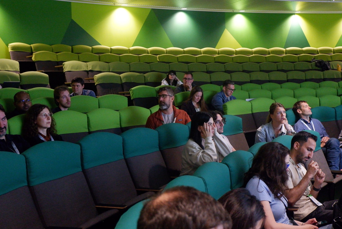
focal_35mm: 50
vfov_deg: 27.0
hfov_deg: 39.6
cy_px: 114
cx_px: 171
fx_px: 475
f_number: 4.9
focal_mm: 33.3
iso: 6400
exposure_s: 1/80
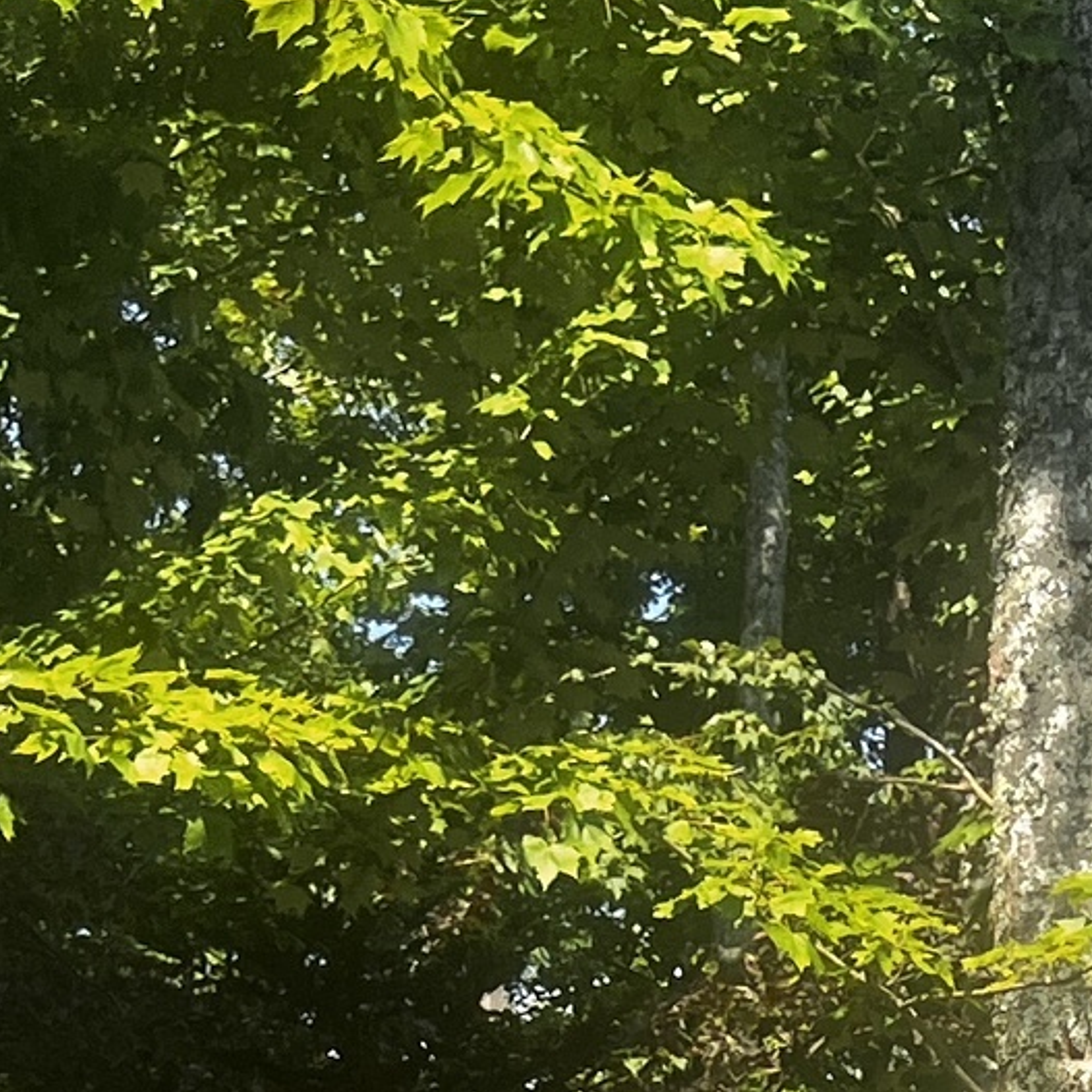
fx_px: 4783
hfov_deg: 13.0
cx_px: 555
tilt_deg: -4.3
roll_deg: +2.2
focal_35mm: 134
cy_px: 2267
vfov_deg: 11.6
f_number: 1.5
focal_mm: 5.7
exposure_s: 1/1252
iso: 50
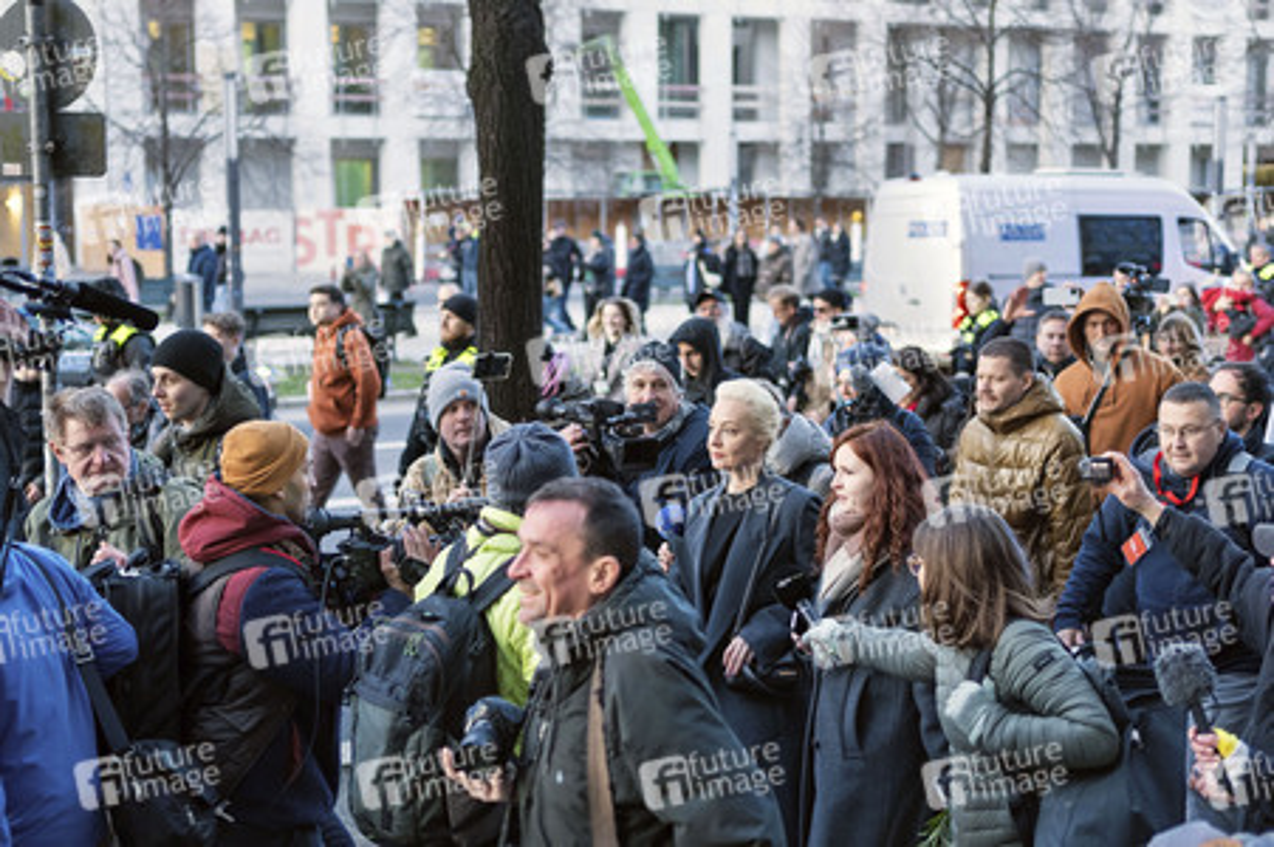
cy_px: 424
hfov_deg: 38.2
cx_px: 637
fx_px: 1839
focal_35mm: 52
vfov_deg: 26.0
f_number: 1.8
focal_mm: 35
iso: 2000
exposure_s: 1/250
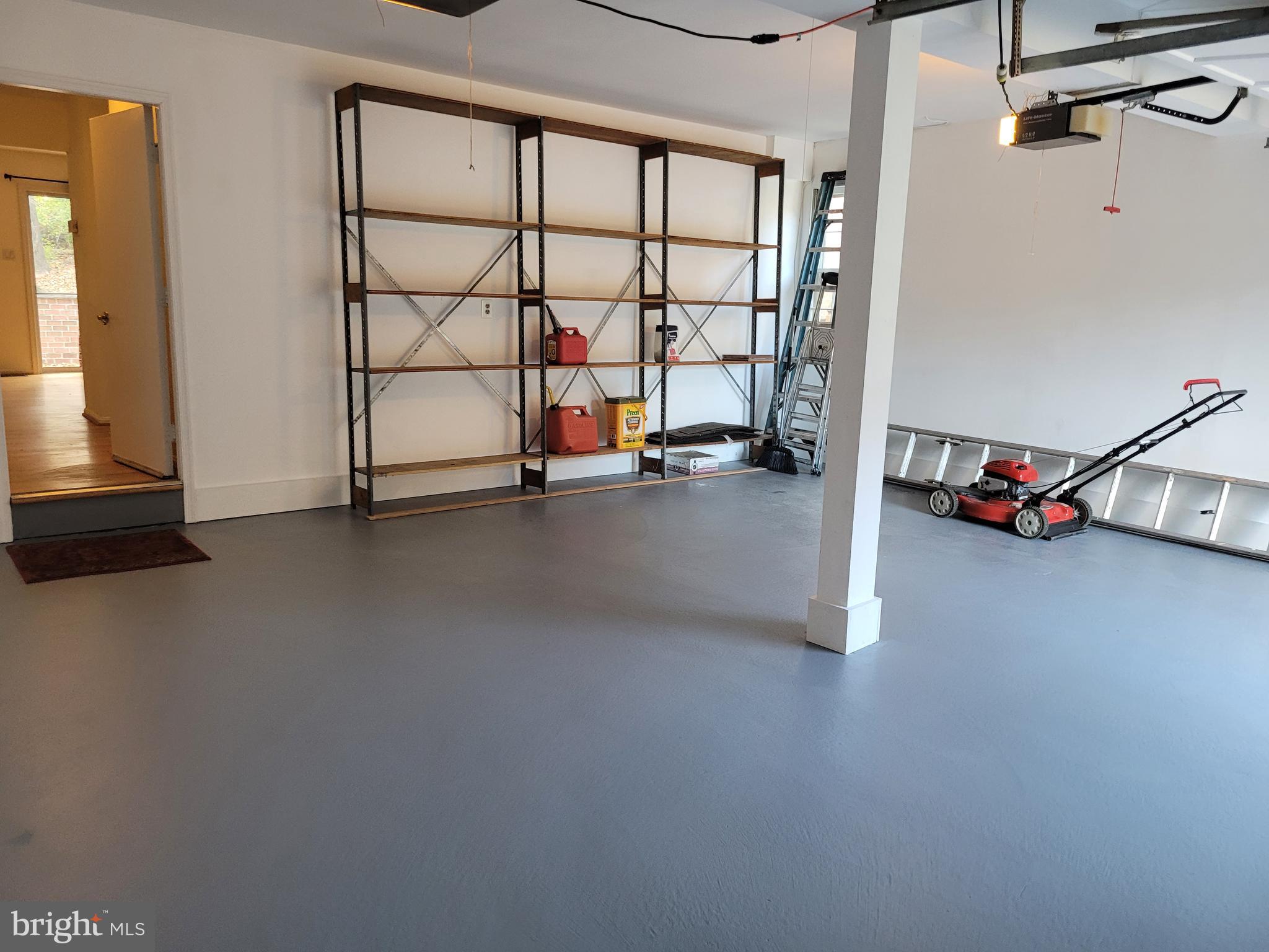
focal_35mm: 26
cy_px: 476
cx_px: 634
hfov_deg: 67.3
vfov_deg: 53.1
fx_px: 953
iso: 250
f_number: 1.8
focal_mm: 5.4
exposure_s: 1/60
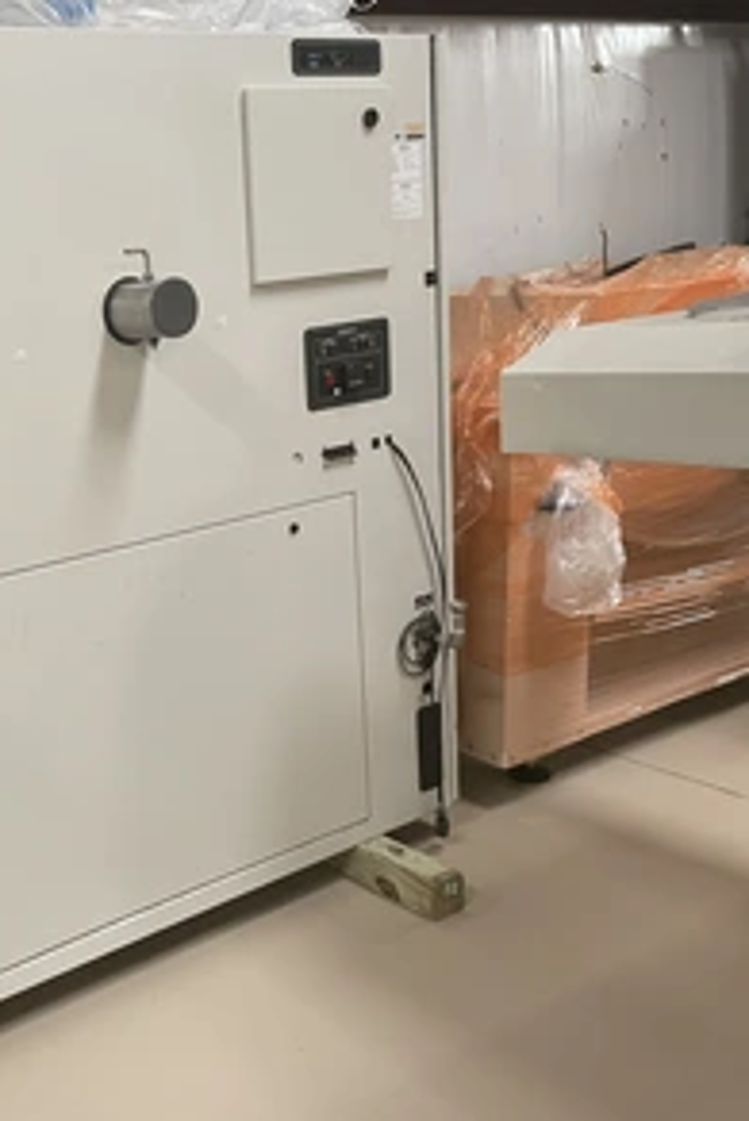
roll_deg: +5.5
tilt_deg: -13.0
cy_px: 568
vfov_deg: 51.9
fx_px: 1153
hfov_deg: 33.4
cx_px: 27
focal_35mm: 37
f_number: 1.6
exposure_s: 1/60
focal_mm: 4.2
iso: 320
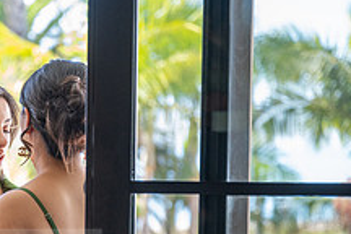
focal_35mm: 188
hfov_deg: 10.8
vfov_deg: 7.3
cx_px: -36
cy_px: 267
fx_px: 1833
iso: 500
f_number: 2.8
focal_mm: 70
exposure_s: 1/320
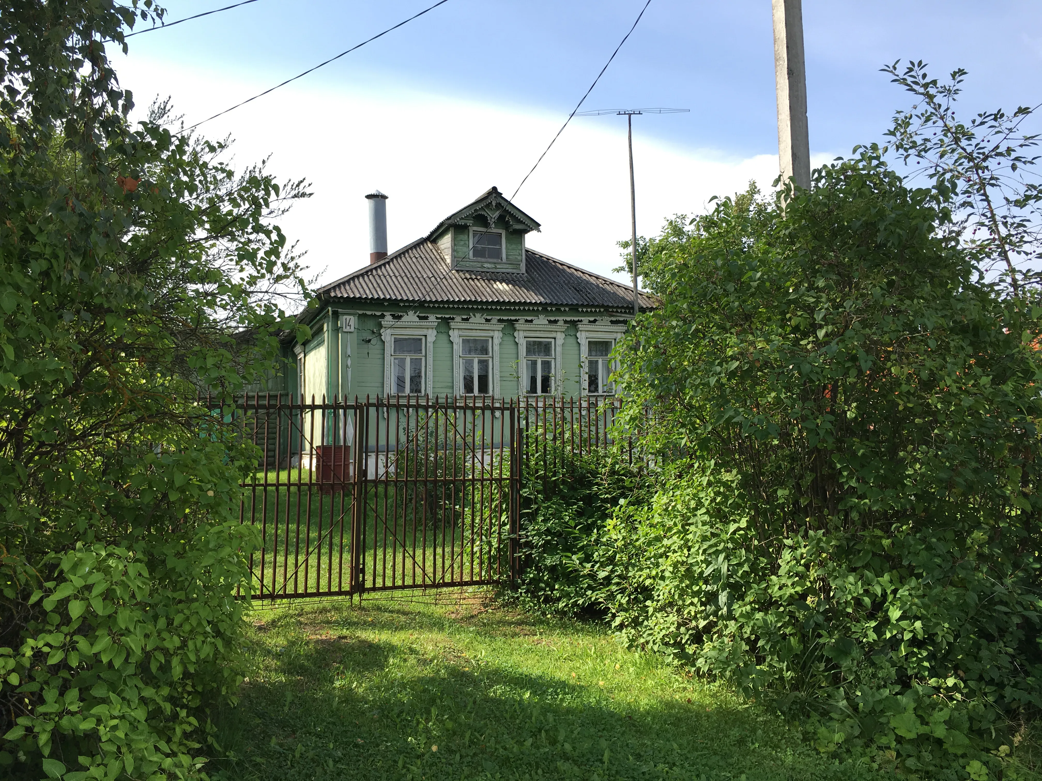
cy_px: 390
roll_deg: +1.4
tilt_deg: +3.1
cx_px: 521
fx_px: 873
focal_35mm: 29
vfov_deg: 48.2
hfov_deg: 61.7
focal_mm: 4.15
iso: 25
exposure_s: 1/693
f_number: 2.2
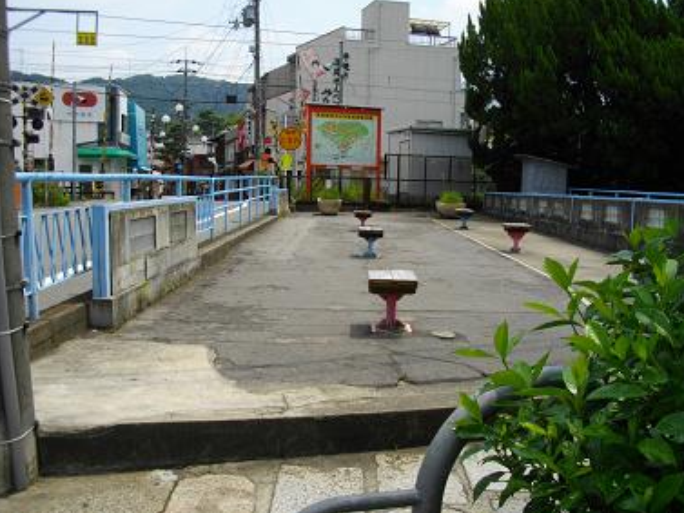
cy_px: 254
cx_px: 344
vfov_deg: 43.0
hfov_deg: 55.3
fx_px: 652
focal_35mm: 33
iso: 100
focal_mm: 5.7
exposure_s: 1/400
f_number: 5.5
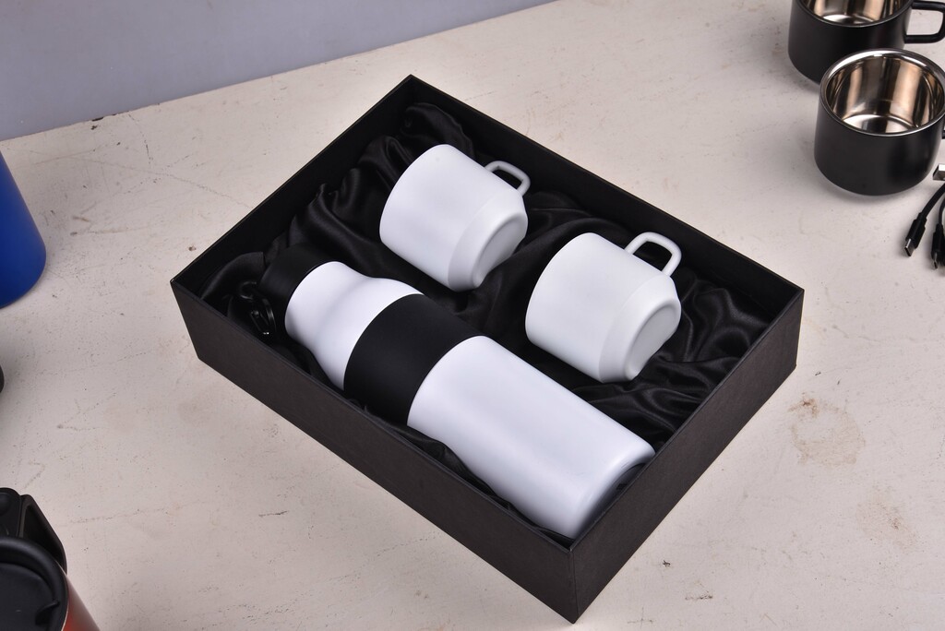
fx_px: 1733
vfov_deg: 20.6
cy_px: 316
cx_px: 472
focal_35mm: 66
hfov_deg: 30.5
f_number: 14
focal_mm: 66
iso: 100
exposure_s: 1/100
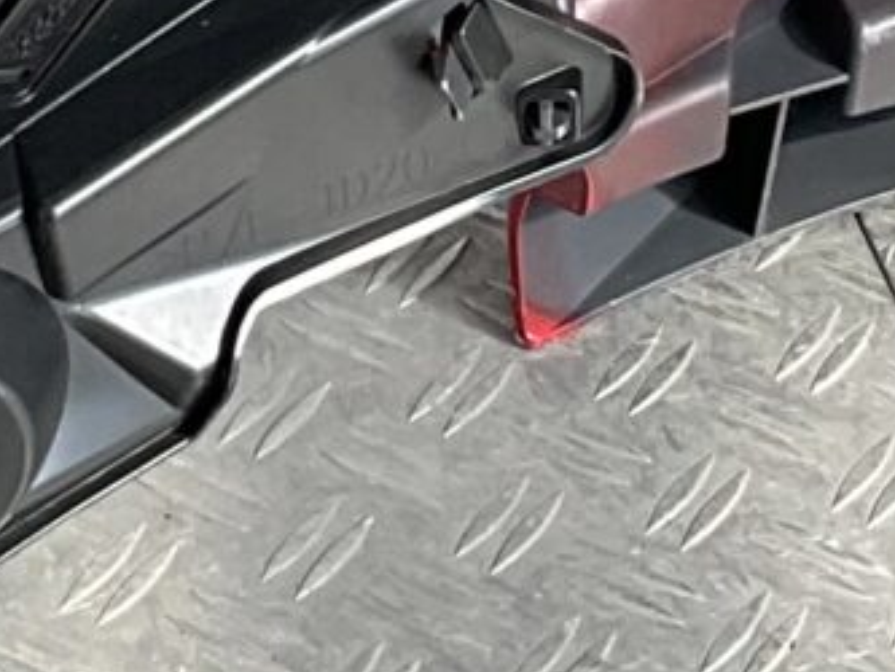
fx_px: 5768
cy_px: -887
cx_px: 844
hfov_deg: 8.8
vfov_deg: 6.4
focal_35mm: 223
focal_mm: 3
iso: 16
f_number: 1.8
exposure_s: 1/295
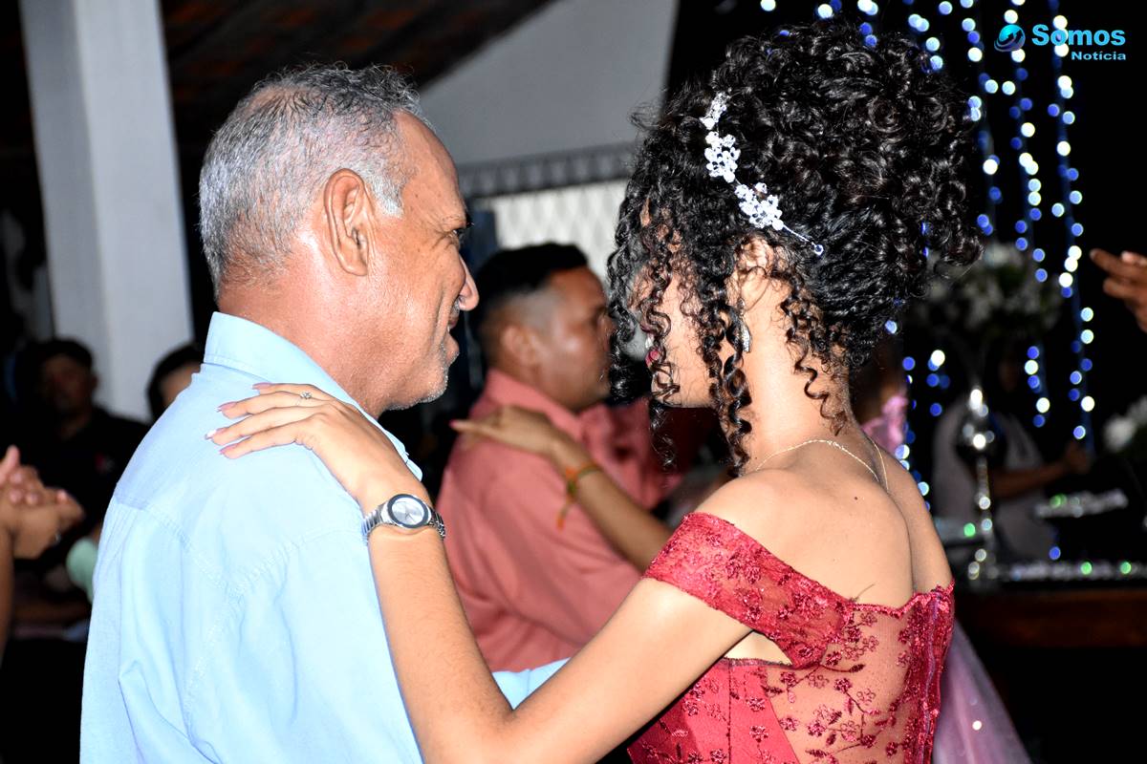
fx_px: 3345
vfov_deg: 13.0
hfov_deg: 19.5
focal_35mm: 105
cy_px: 382
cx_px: 574
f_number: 5
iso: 2500
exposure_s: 1/100
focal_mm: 70
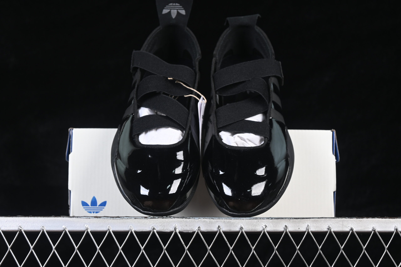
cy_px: 134
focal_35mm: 75
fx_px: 835
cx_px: 200
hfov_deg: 27.0
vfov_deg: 18.2
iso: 160
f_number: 6.3
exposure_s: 1/60
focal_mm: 50
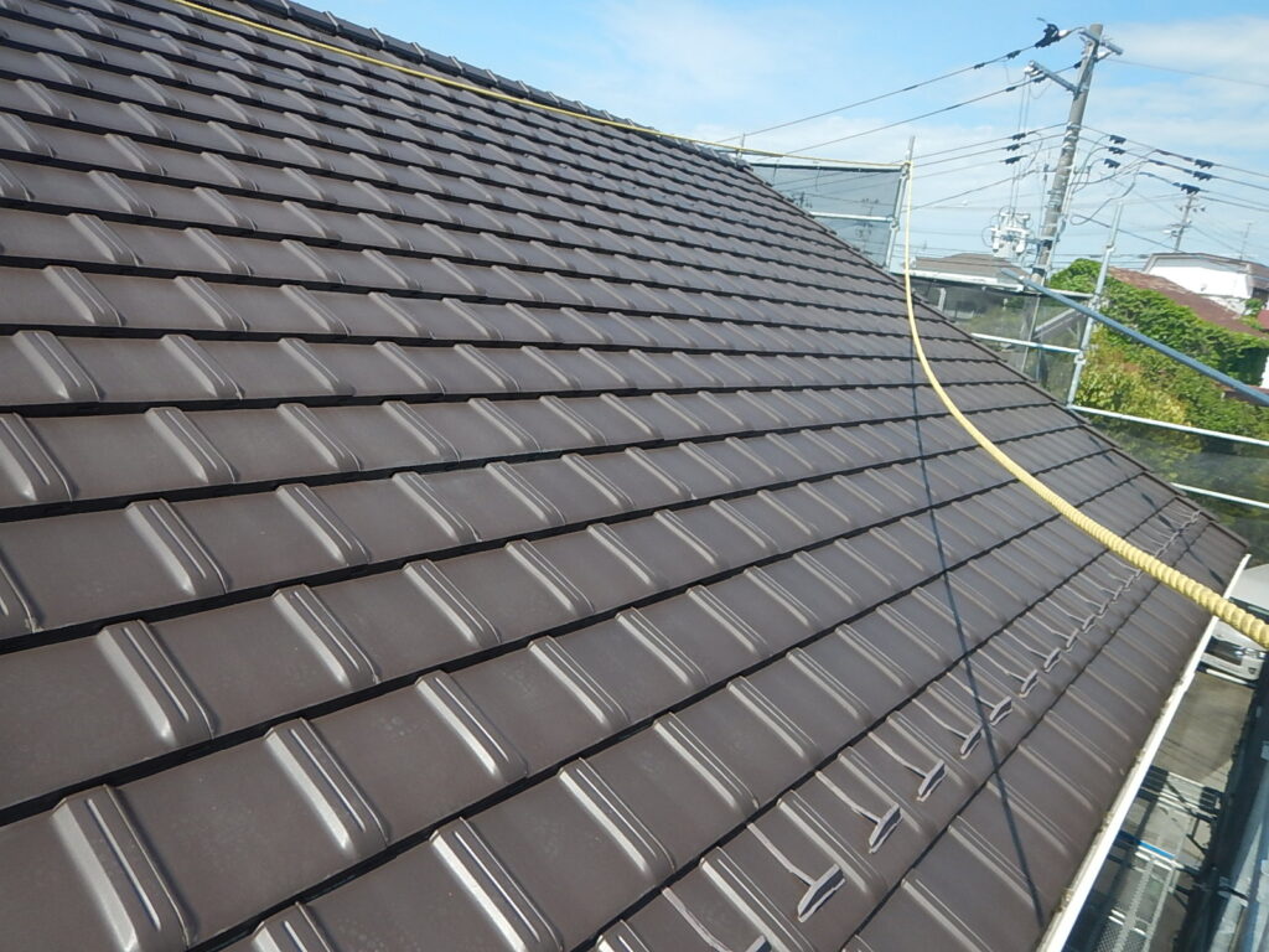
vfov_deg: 56.8
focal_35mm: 24
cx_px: 634
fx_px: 880
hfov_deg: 71.6
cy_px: 476
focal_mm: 4.3
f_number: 2.8
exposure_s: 1/1250
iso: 125
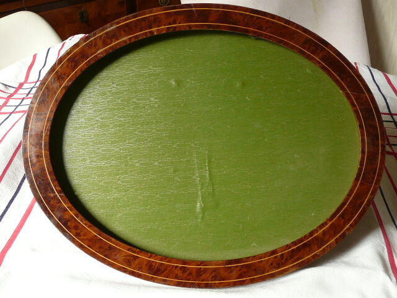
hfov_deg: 42.1
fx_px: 516
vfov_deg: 32.2
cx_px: 198
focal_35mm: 45
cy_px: 149
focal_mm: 4.6
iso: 100
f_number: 2.8
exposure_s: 1/30
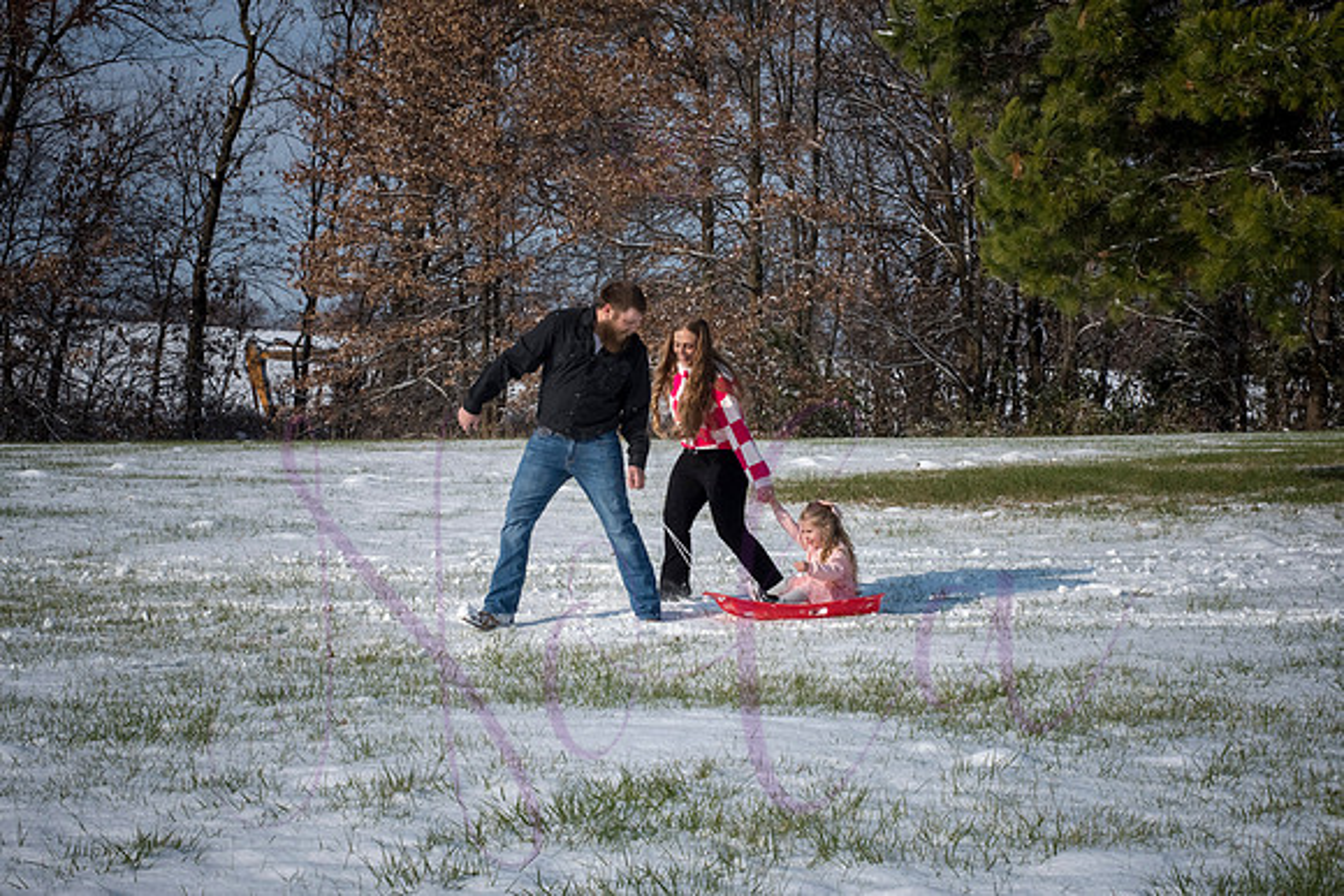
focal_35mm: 80
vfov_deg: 17.1
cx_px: 672
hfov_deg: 25.4
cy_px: 448
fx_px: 2987
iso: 640
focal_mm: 80
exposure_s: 1/1000
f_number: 16
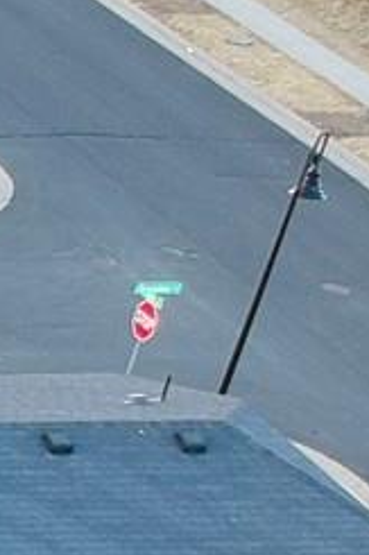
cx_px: -1324
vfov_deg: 11.4
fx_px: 2617
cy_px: 917
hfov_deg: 6.1
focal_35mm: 170
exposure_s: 1/60
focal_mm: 4.49
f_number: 2.6
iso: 100
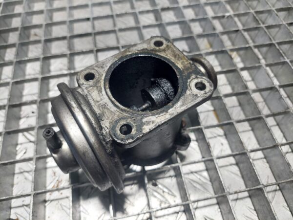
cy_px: 110
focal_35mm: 25
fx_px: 212
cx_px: 146
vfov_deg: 54.9
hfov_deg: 69.4
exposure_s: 1/50
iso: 50
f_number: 1.8
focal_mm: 5.23
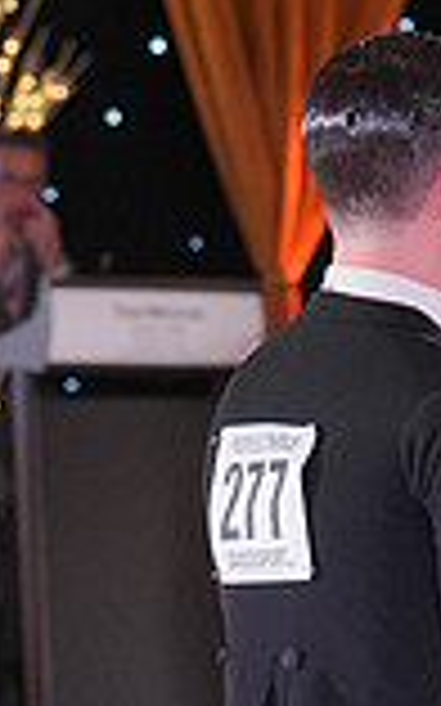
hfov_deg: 3.8
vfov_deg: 6.1
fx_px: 6525
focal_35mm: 339
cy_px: 971
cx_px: 790
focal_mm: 90
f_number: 4
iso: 2500
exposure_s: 1/500
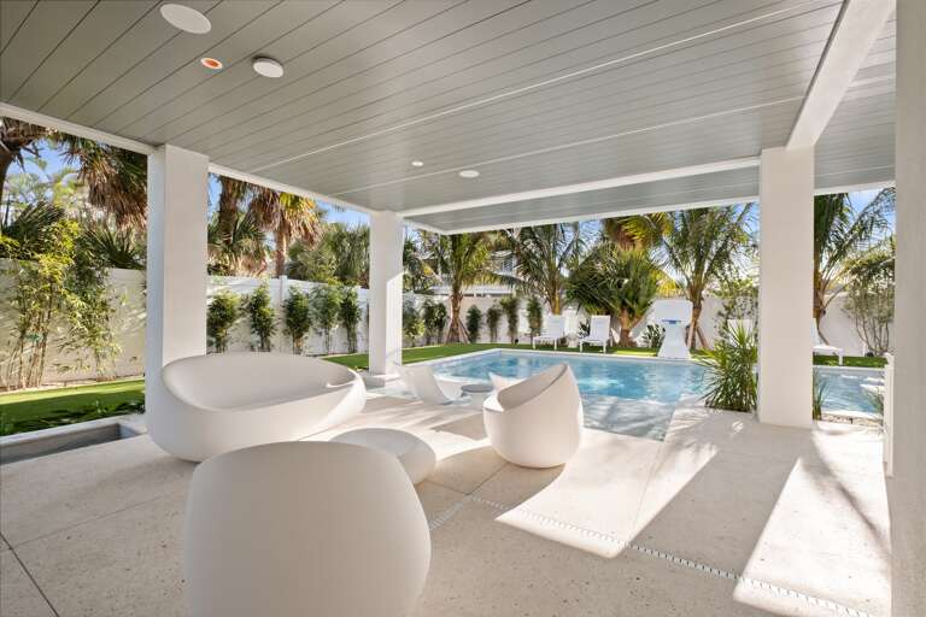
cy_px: 308
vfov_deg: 77.3
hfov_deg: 100.4
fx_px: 386
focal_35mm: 15
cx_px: 463
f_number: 9
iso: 400
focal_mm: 10
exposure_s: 1/125
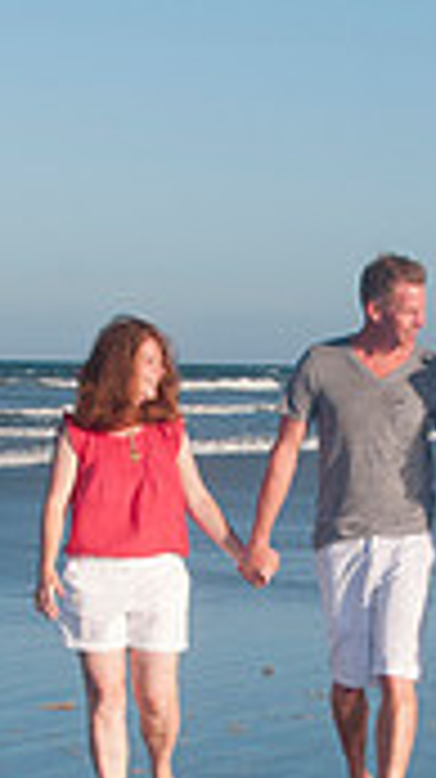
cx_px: 355
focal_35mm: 153
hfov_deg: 7.9
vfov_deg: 14.0
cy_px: 578
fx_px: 3152
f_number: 11
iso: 100
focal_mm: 29
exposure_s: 1/250
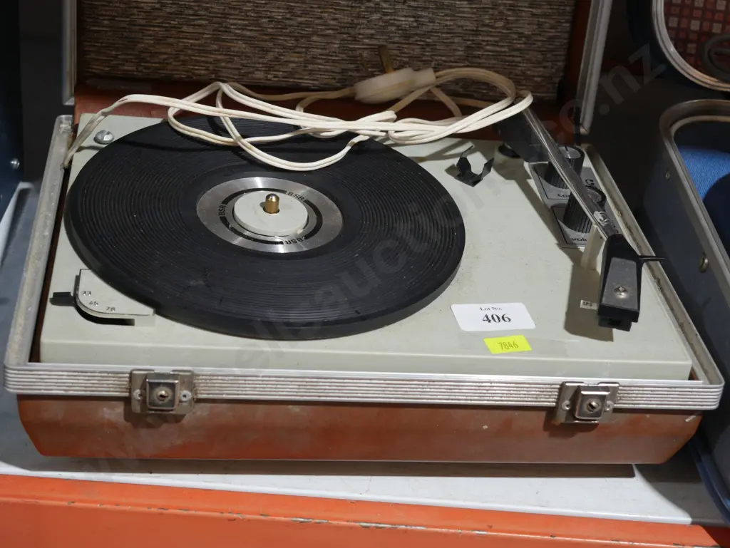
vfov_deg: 25.3
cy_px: 274
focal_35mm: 58
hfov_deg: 33.2
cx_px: 365
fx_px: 1224
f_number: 5.4
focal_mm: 29
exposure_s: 1/60
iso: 800
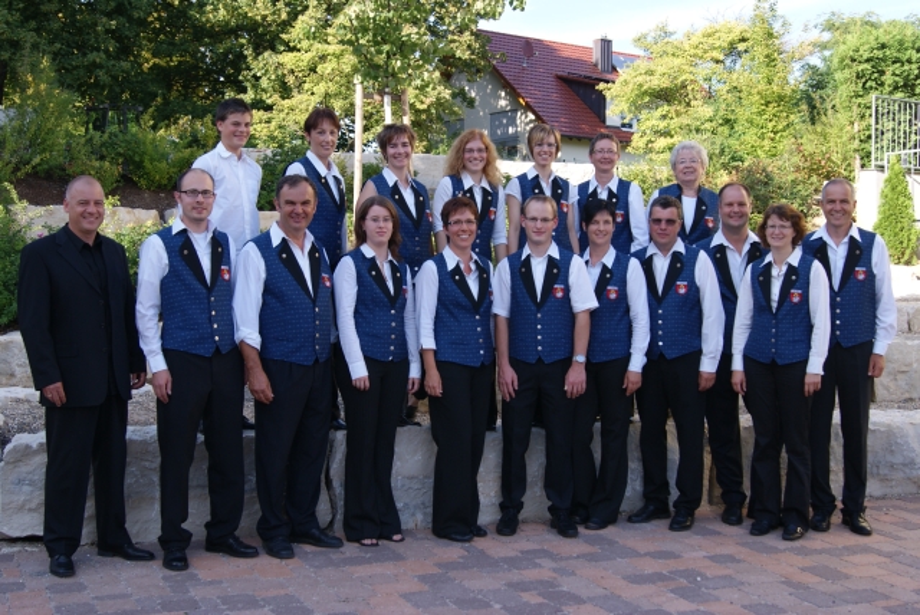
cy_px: 308
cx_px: 460
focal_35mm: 42
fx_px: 1074
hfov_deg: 46.4
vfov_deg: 32.0
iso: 100
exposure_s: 1/60
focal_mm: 28
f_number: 7.1
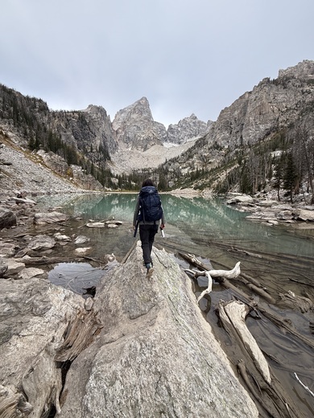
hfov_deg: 85.7
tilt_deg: -5.3
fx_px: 169
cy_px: 209
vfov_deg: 102.1
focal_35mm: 14
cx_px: 157
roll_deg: -1.4
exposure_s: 1/535
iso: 64
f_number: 2.2
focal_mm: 2.22
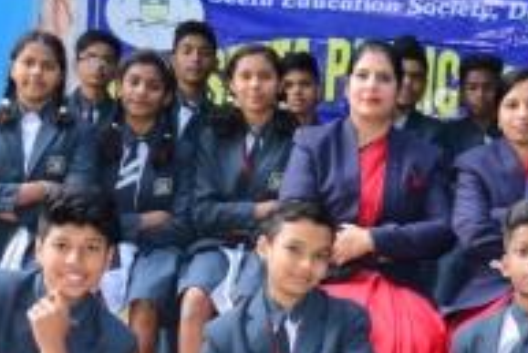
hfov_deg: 19.9
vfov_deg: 13.4
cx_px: 350
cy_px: 270
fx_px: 1497
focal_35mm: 102
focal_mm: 44
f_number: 5.6
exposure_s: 1/125
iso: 400
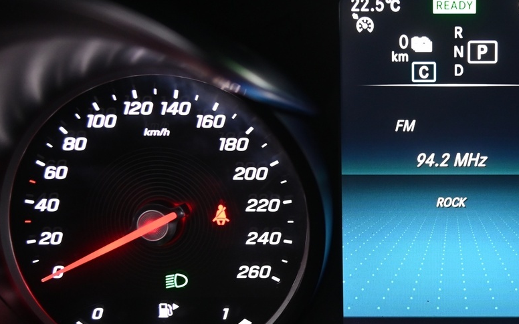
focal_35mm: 81
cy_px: 210
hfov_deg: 25.0
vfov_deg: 16.1
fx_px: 1146
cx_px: 433
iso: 2000
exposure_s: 1/25
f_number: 4
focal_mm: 38
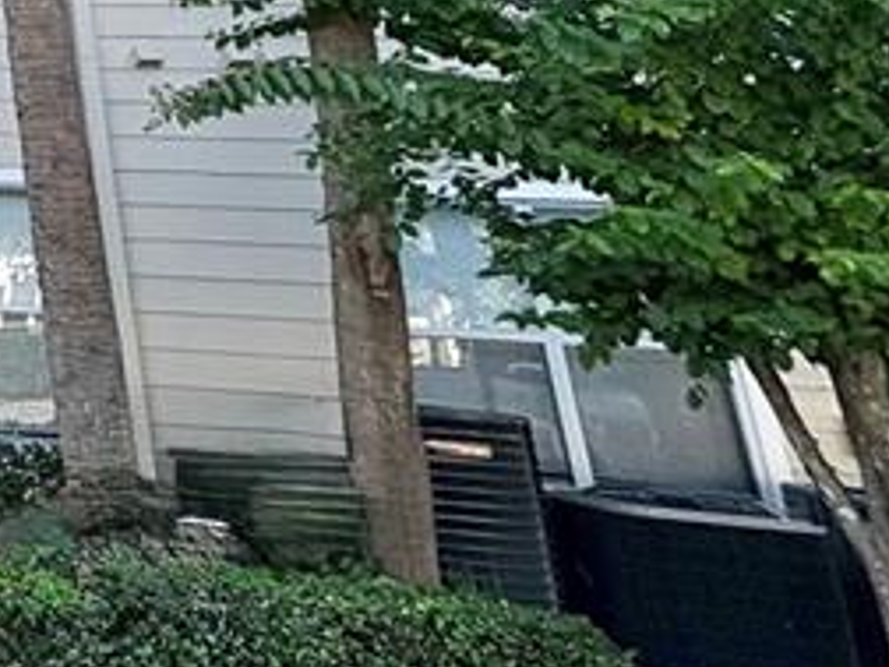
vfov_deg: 22.9
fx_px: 1464
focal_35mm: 57
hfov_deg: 20.6
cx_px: -790
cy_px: -191
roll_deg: -2.8
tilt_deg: +18.5
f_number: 2.2
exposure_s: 1/357
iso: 40
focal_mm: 2.22
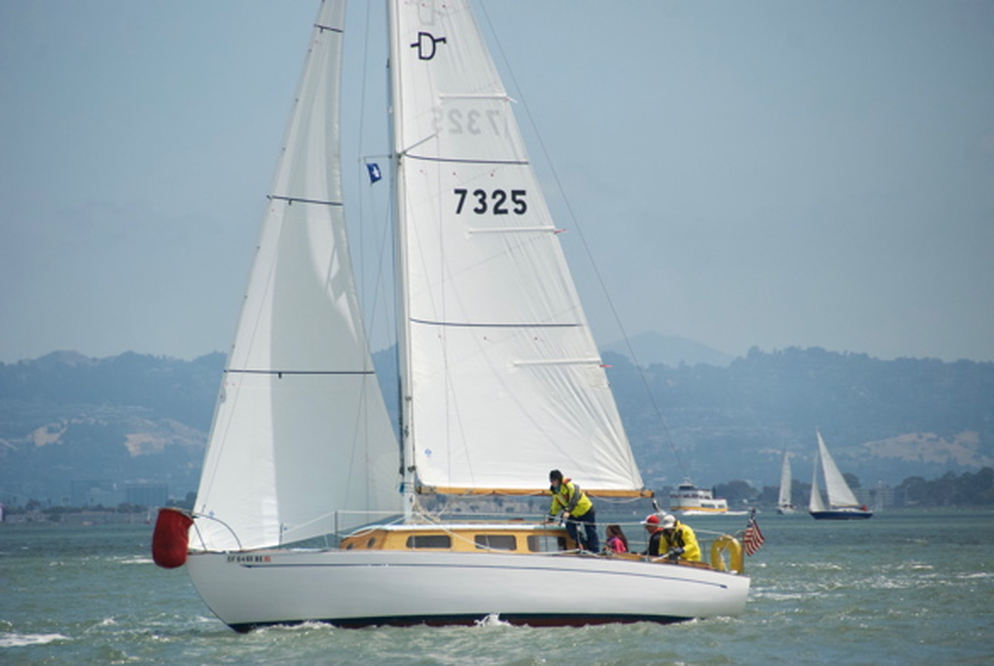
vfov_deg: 4.6
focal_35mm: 300
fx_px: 8296
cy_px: 333
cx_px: 497
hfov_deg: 6.9
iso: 800
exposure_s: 1/4000
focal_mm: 200
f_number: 5.6
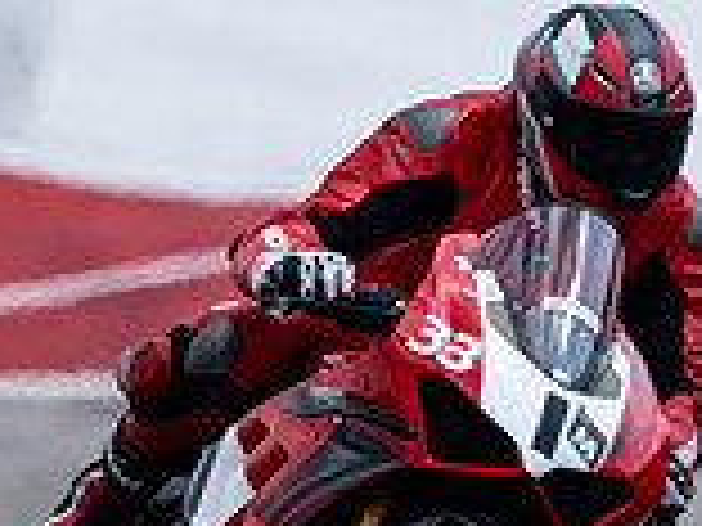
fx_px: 54491
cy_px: 294
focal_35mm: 2687
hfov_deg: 0.7
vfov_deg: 0.6
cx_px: 202
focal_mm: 500
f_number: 5.6
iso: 500
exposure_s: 1/2500
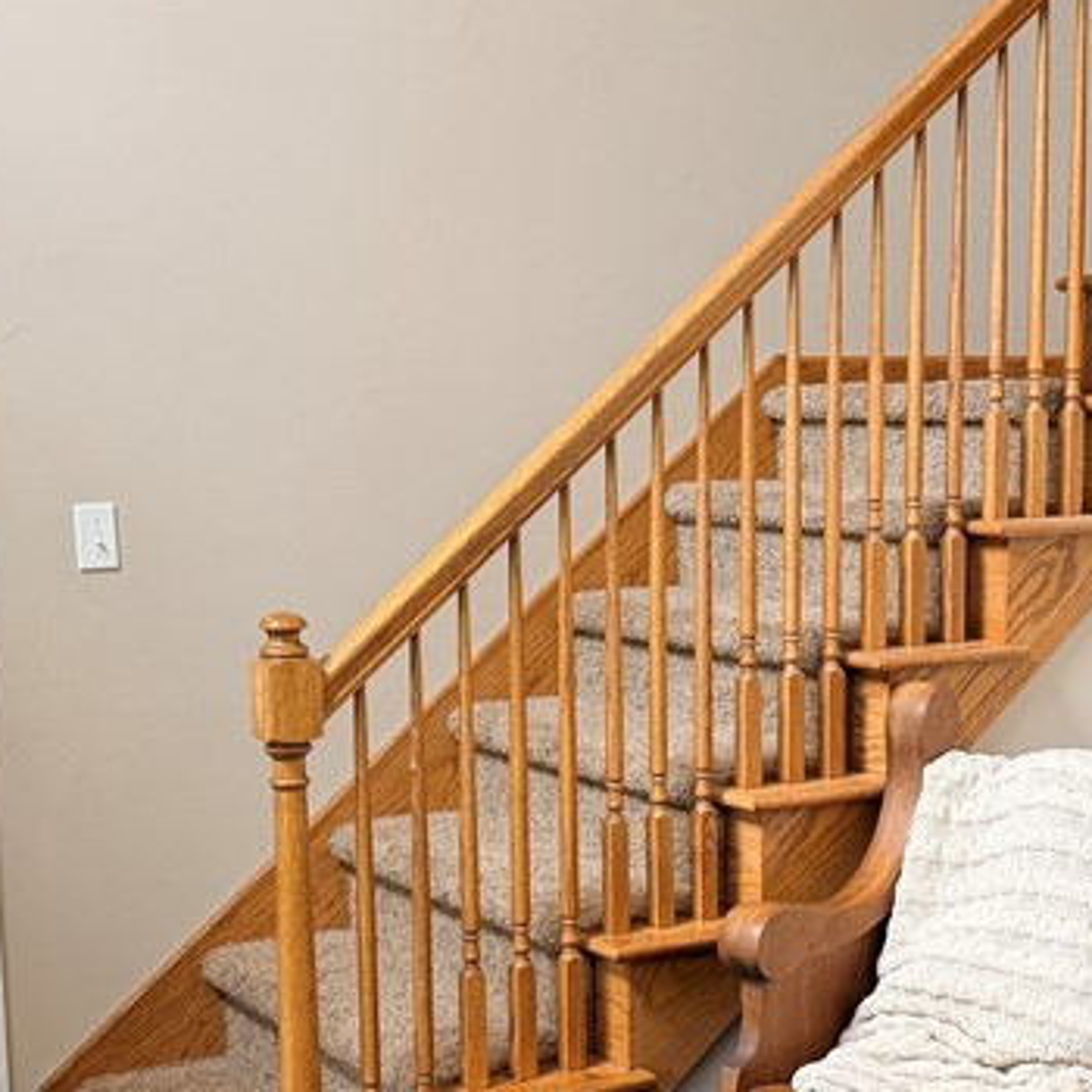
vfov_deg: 27.5
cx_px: 755
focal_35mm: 62
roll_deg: +1.0
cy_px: 768
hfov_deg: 27.5
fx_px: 2213
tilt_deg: -8.5
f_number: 1.78
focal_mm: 6.76
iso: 100
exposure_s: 1/120
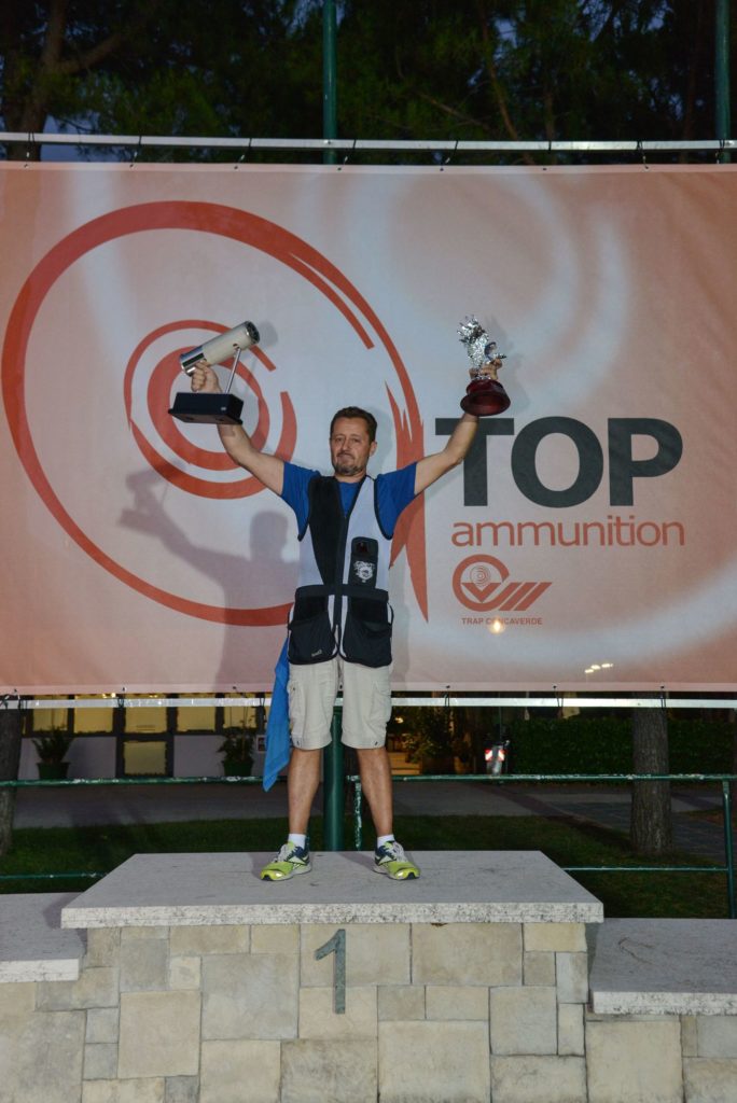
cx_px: 368
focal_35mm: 38
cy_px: 552
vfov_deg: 50.7
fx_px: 1165
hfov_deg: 35.1
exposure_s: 1/125
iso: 1000
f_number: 5
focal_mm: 38
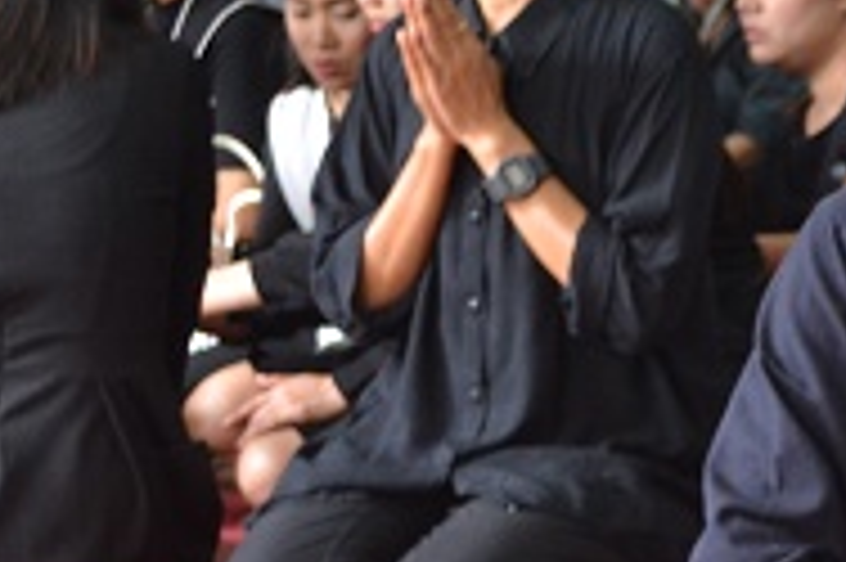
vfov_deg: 7.4
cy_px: 447
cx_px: 1539
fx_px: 4347
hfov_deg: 10.4
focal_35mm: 185
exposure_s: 1/30
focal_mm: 29
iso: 800
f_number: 5
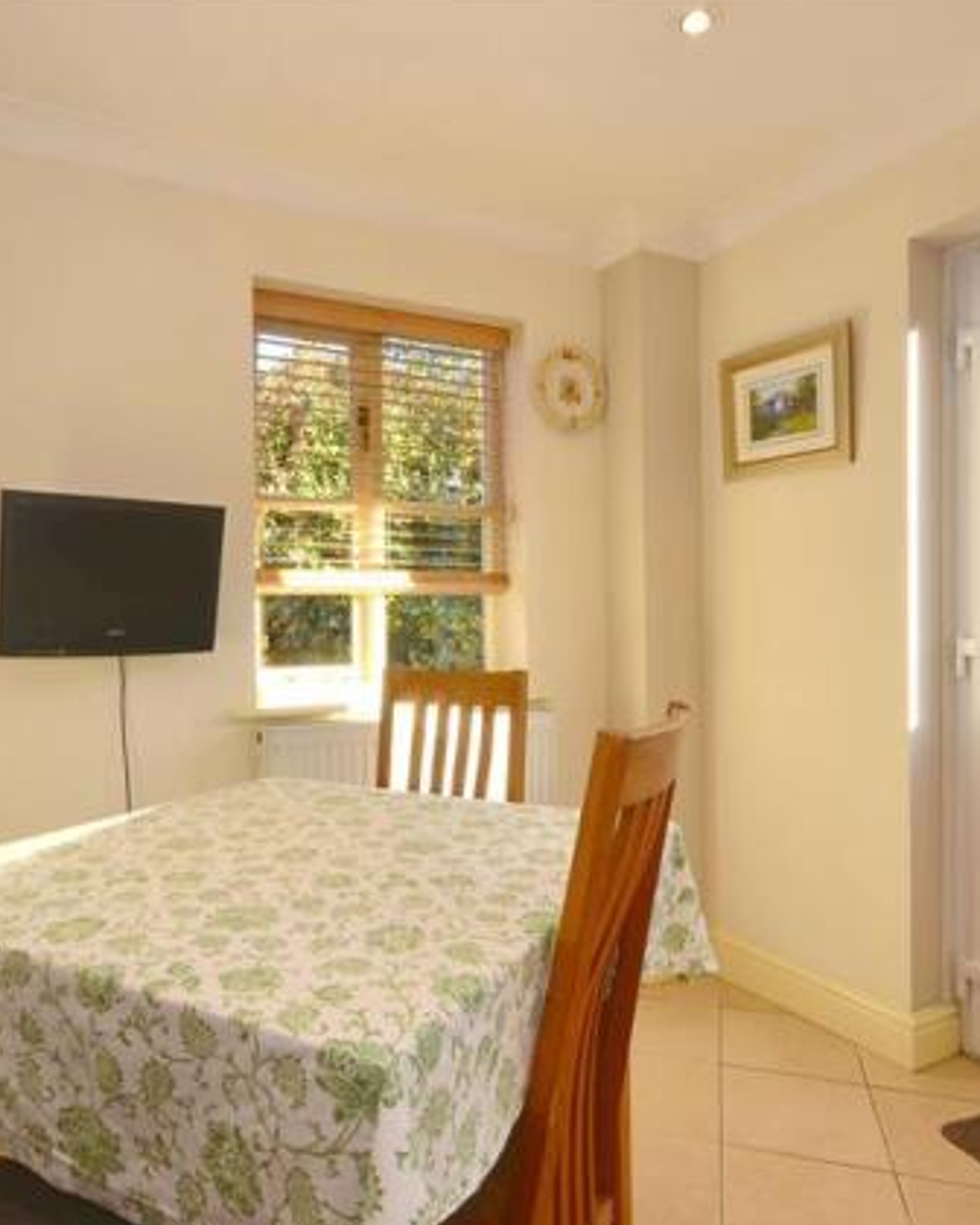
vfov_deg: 75.0
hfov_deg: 62.9
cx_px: 429
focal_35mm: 22
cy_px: 623
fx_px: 798
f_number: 11
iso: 200
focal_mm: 10
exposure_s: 1/30
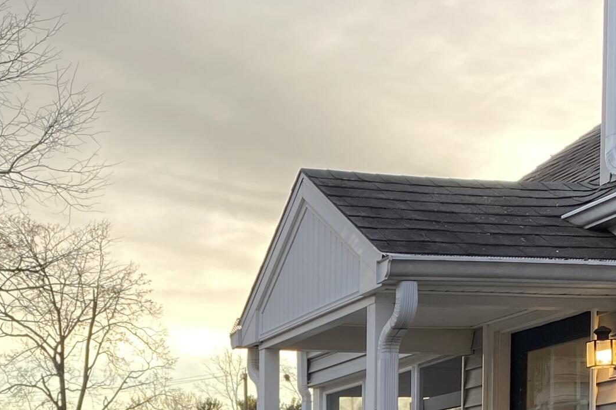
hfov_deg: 25.9
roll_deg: +0.7
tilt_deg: -5.0
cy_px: 628
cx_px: 122
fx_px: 1317
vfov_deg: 16.1
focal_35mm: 77
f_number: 1.8
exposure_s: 1/265
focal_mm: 4.25
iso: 32
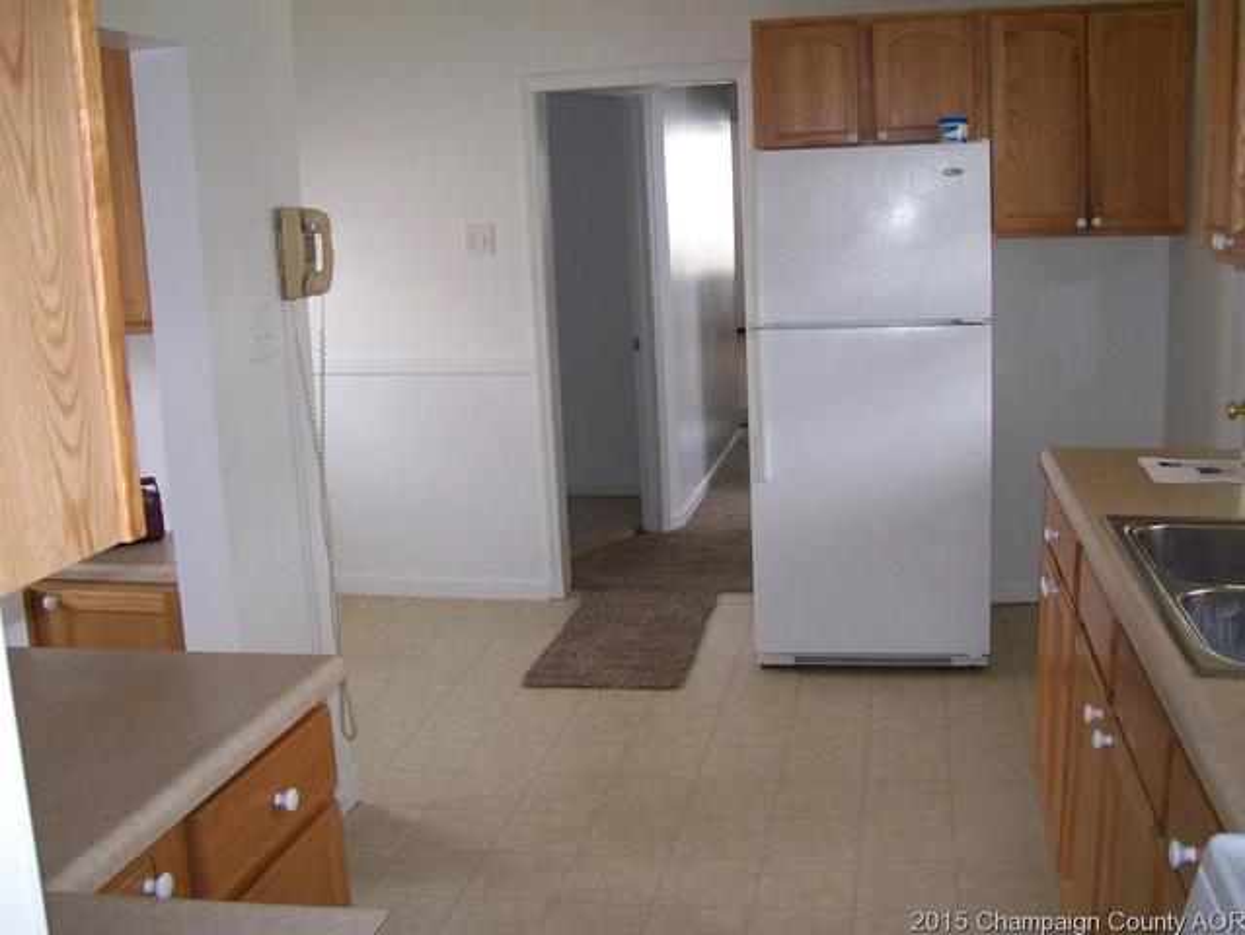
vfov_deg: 39.7
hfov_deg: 51.3
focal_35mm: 36
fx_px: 1296
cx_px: 622
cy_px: 468
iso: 140
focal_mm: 6
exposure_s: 1/64
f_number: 2.7
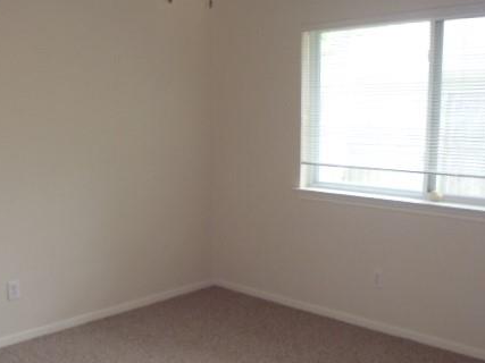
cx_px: 183
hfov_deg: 44.5
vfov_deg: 34.2
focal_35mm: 42
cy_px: 218
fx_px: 588
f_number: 3.9
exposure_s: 1/30
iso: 250
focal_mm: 5
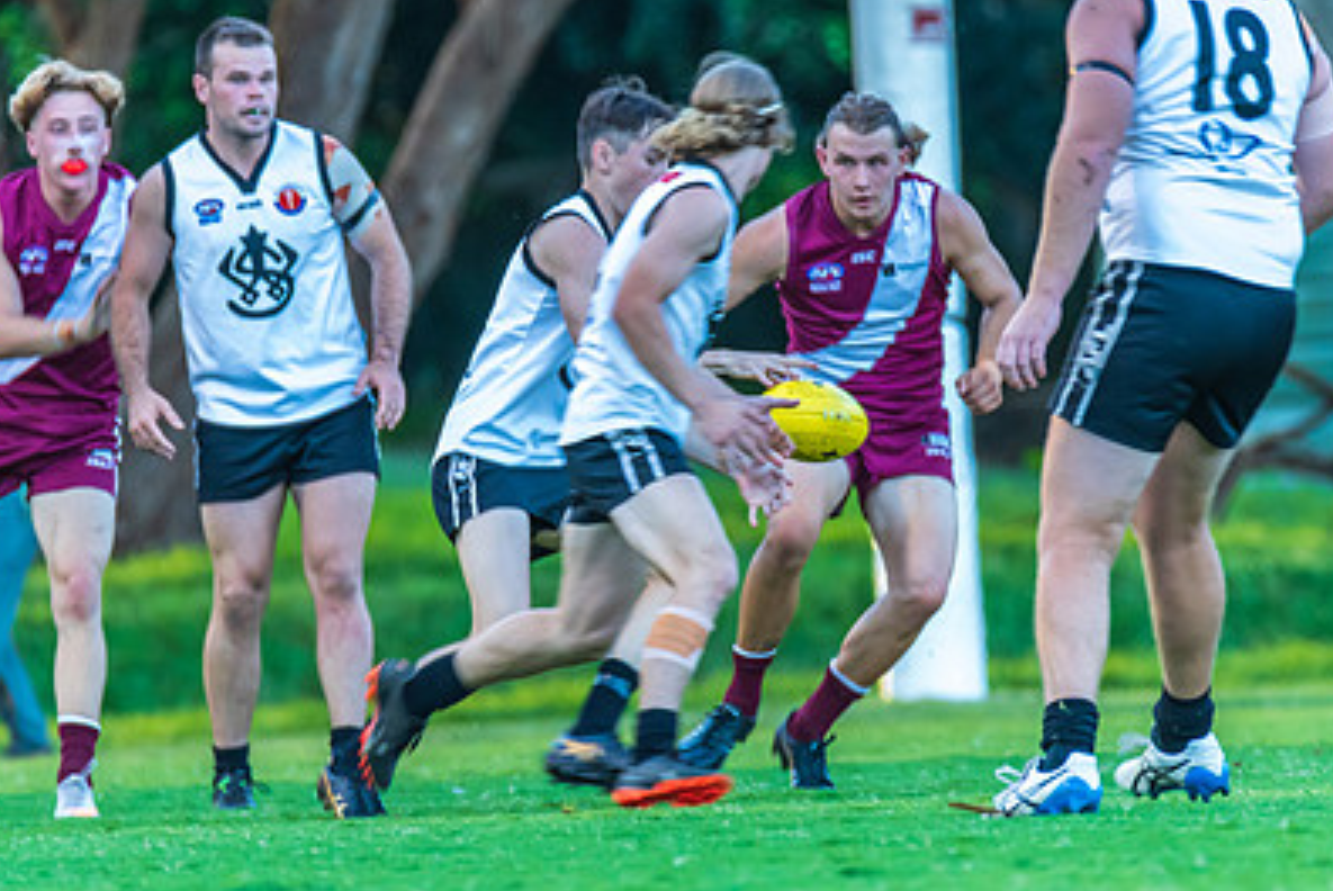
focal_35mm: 847
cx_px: 576
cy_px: 495
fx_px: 31385
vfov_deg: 1.6
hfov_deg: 2.4
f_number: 6.3
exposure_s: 1/160
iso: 1600
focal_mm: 500
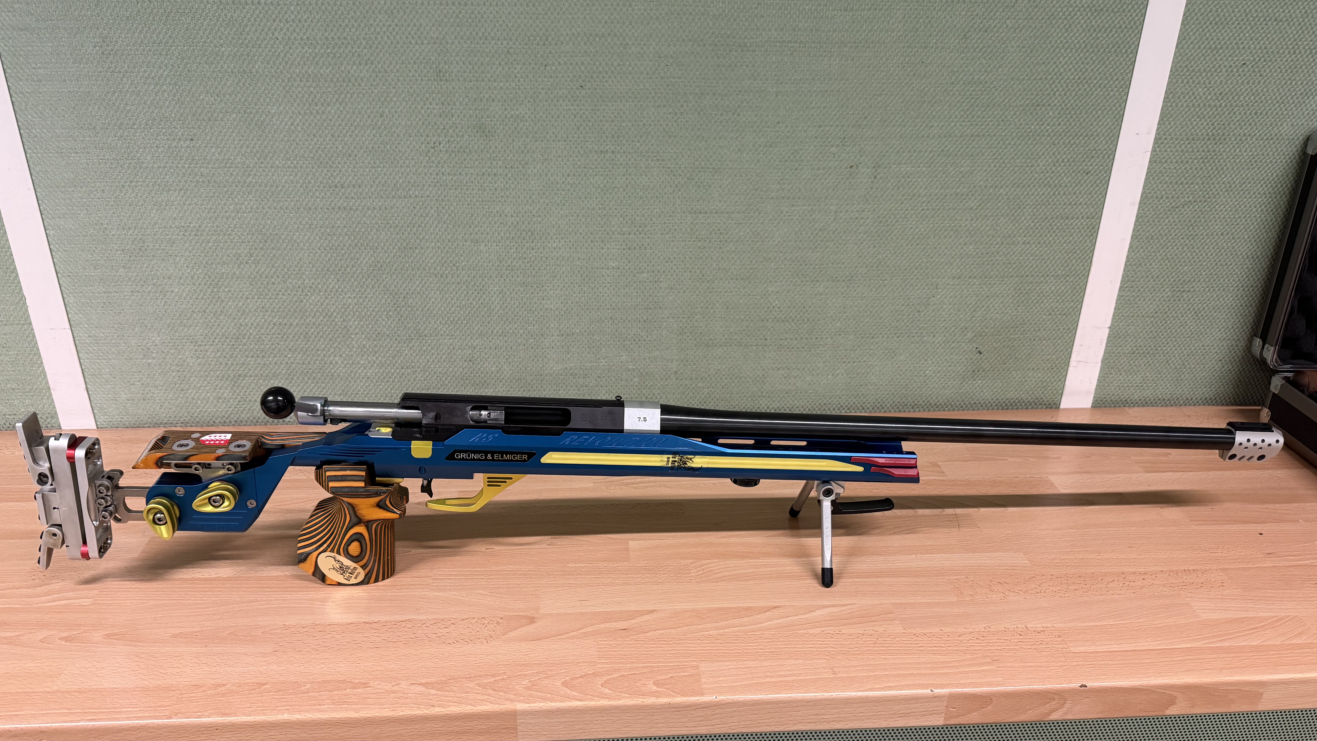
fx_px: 943
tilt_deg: -25.8
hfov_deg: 69.9
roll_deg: -0.4
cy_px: 416
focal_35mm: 27
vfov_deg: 42.8
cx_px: 654
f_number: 1.78
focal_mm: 6.76
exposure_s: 1/50
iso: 320
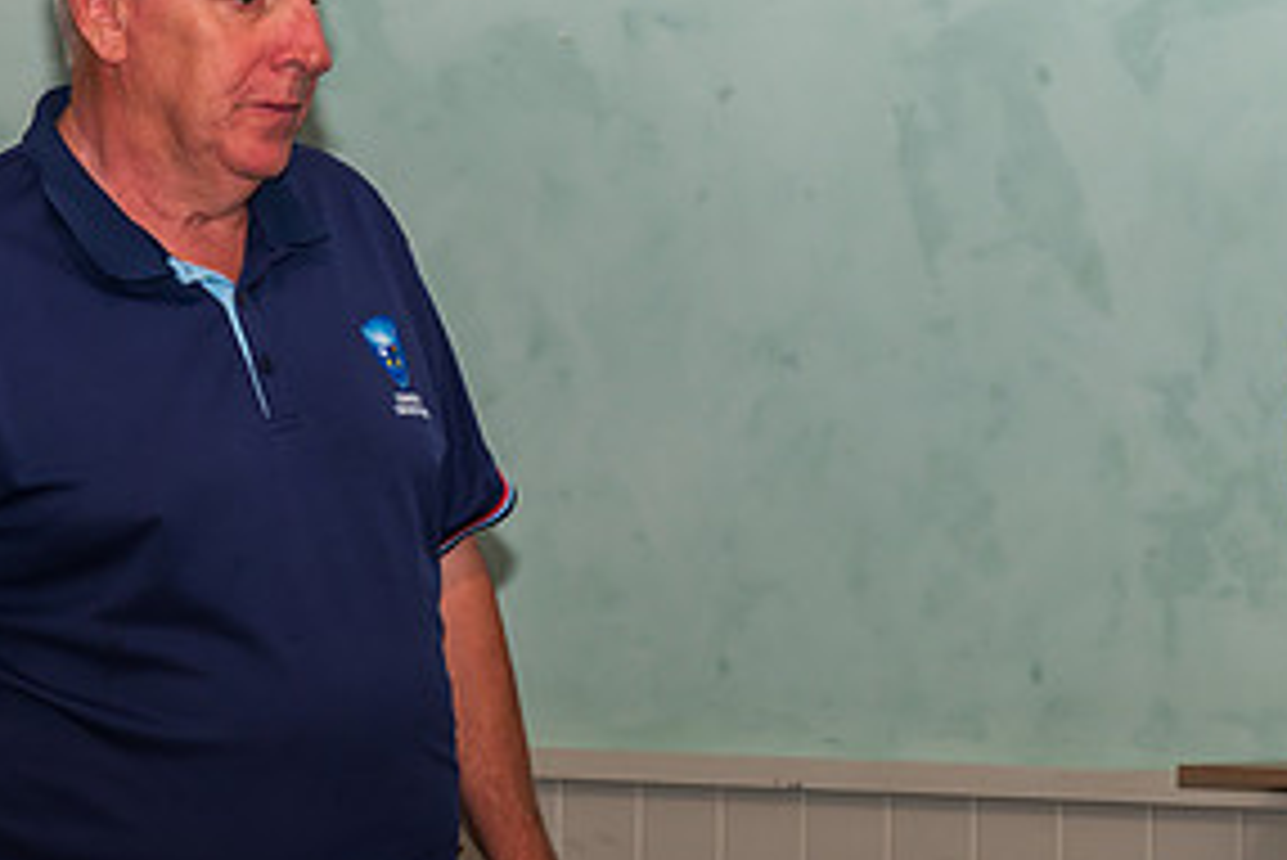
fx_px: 7296
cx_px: 856
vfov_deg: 6.7
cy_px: 330
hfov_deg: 10.1
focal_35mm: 204
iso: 400
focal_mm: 98
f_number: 8
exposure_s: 1/60
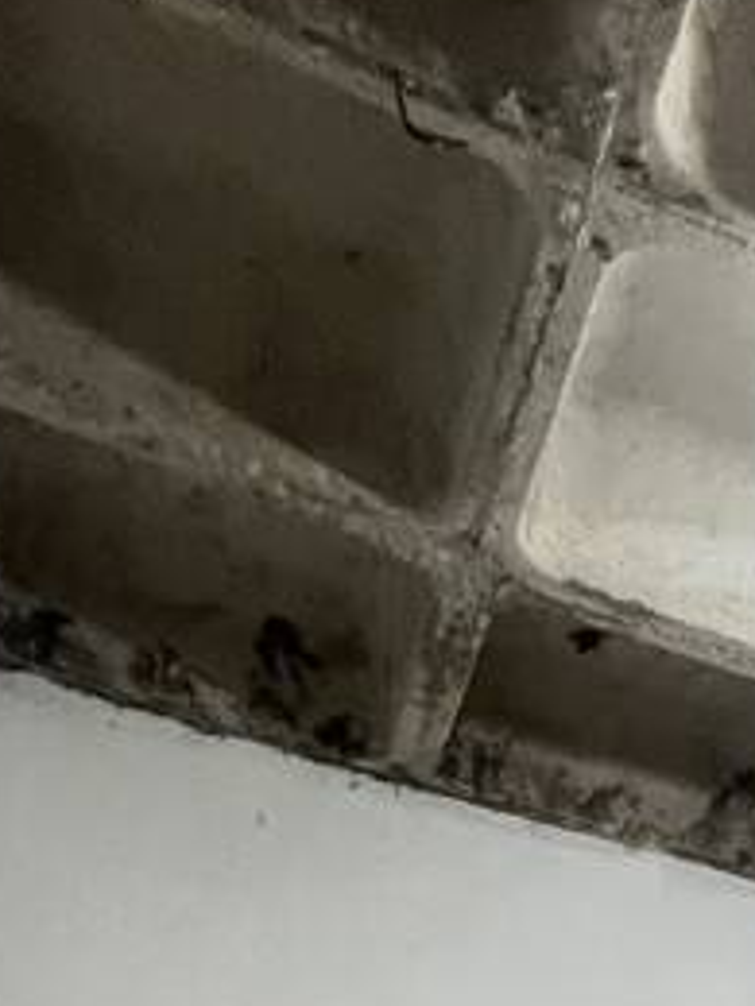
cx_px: 891
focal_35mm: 54
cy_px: 1846
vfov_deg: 21.5
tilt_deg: -4.0
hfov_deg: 24.6
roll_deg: -4.9
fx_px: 1570
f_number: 1.8
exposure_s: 1/60
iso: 320
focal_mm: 1.57
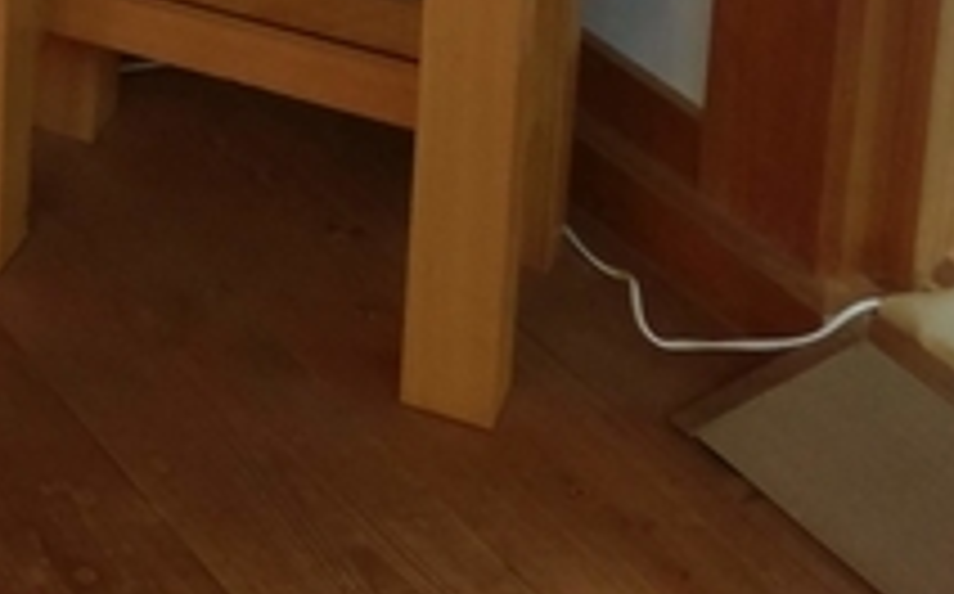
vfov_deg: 10.7
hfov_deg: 18.2
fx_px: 2701
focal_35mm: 104
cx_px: -392
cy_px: -828
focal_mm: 4.58
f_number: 1.8
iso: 400
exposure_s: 1/12
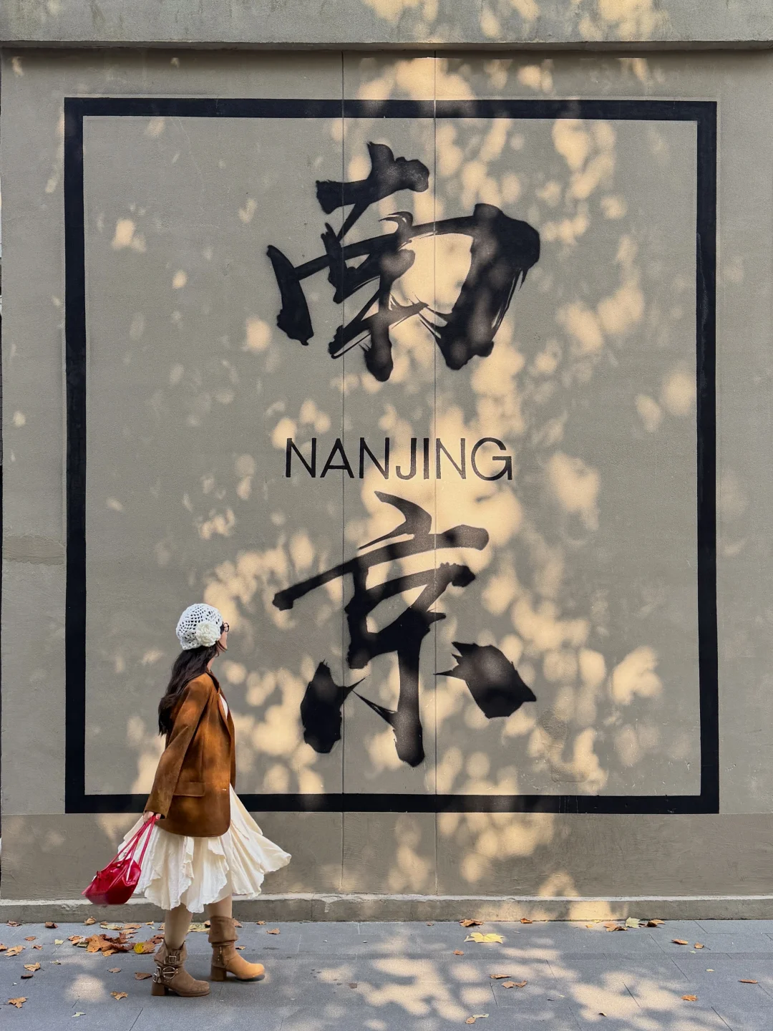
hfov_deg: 56.8
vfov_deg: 71.6
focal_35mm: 24
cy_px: 516
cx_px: 386
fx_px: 715
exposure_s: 1/772
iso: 100
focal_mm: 6.76
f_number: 1.78
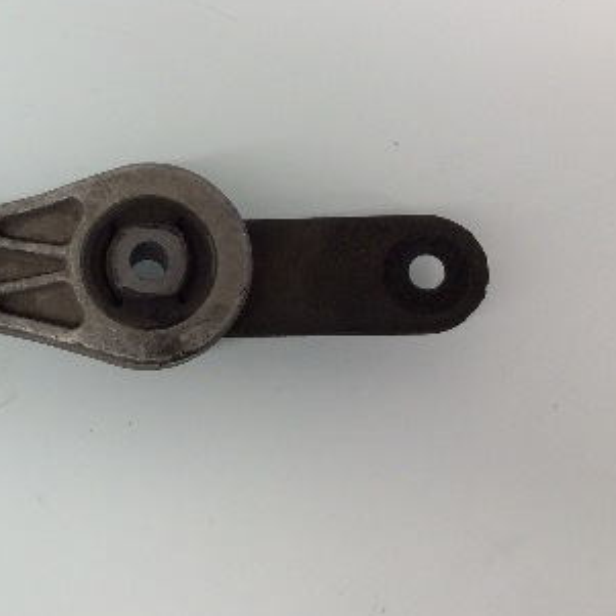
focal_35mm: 60
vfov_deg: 28.6
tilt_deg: -82.4
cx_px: -8
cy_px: 282
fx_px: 1208
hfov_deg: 26.9
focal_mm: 3.3
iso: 40
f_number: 2.4
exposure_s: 1/60
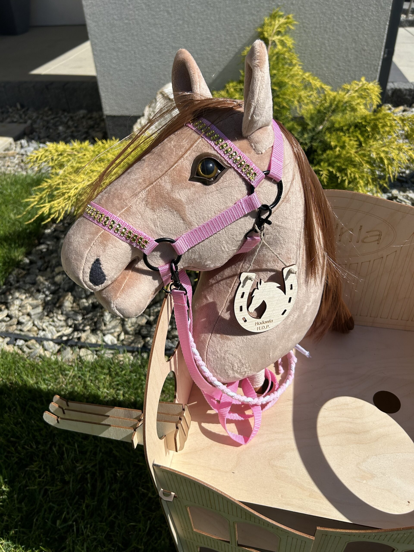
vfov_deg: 67.3
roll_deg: +2.0
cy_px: 276
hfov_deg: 53.1
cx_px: 207
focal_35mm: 26
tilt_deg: -38.5
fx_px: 415
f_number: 1.5
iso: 50
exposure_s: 1/7463
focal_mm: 5.7
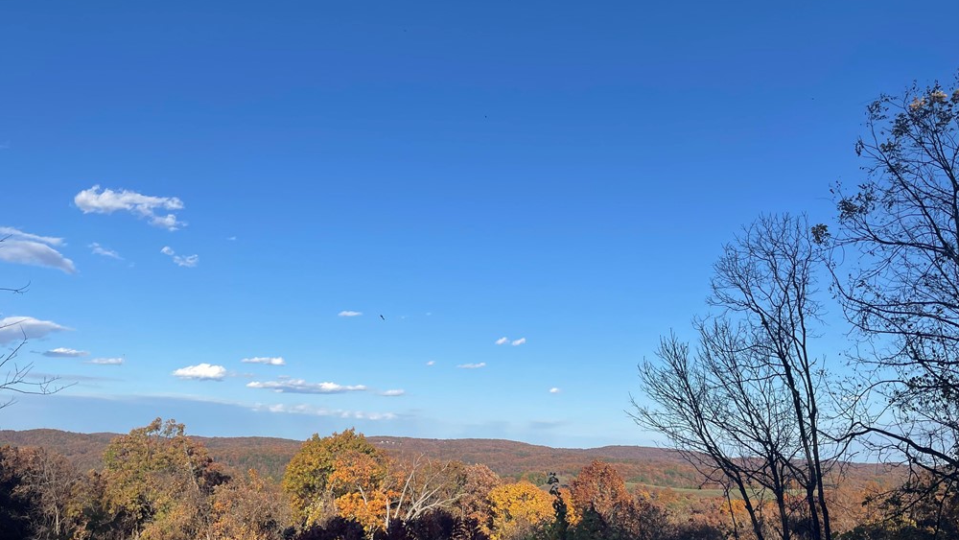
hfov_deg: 66.1
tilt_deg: +10.5
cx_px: 475
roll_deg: -2.3
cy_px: 300
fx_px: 738
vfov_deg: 40.2
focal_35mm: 29
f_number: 1.6
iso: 32
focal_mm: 4.2
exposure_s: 1/3861
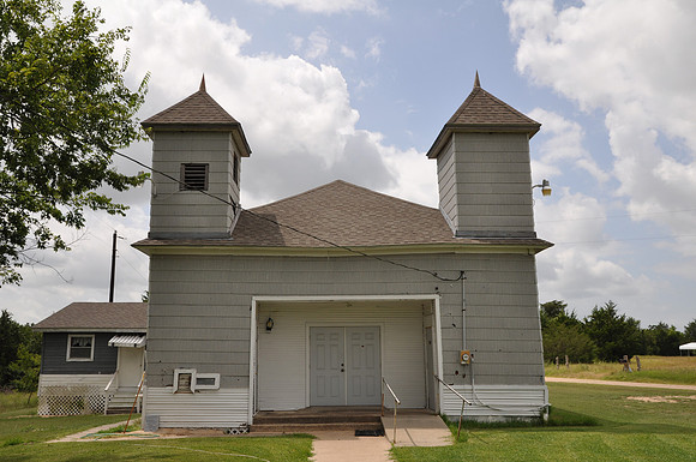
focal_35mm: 32
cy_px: 231
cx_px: 348
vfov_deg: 41.6
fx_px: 608
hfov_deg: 59.6
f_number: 10
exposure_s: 1/100
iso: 200
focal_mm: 21
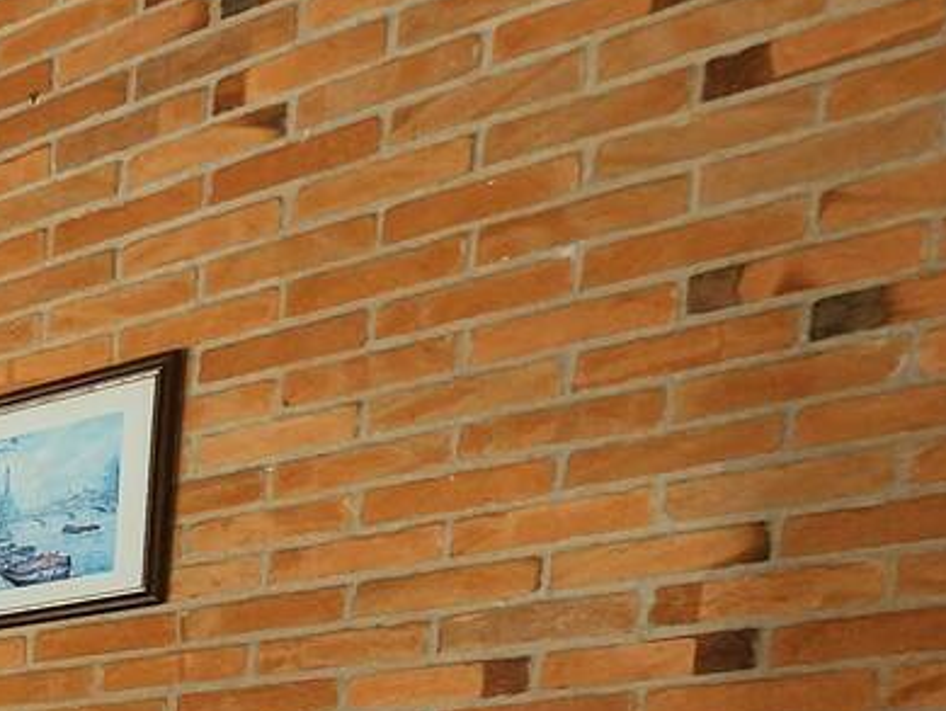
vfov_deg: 23.1
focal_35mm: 48
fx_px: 1313
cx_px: -750
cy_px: 1124
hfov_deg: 22.5
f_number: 2.2
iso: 50
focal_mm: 2.2
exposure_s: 1/225
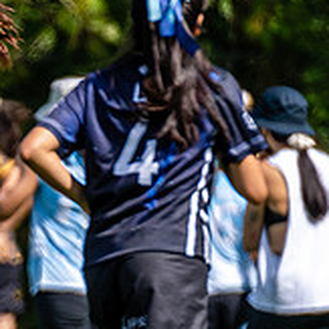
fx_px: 29678
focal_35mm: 2760
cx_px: -303
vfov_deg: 0.6
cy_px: 338
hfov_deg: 0.6
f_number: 4
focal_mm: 400
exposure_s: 1/1600
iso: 160
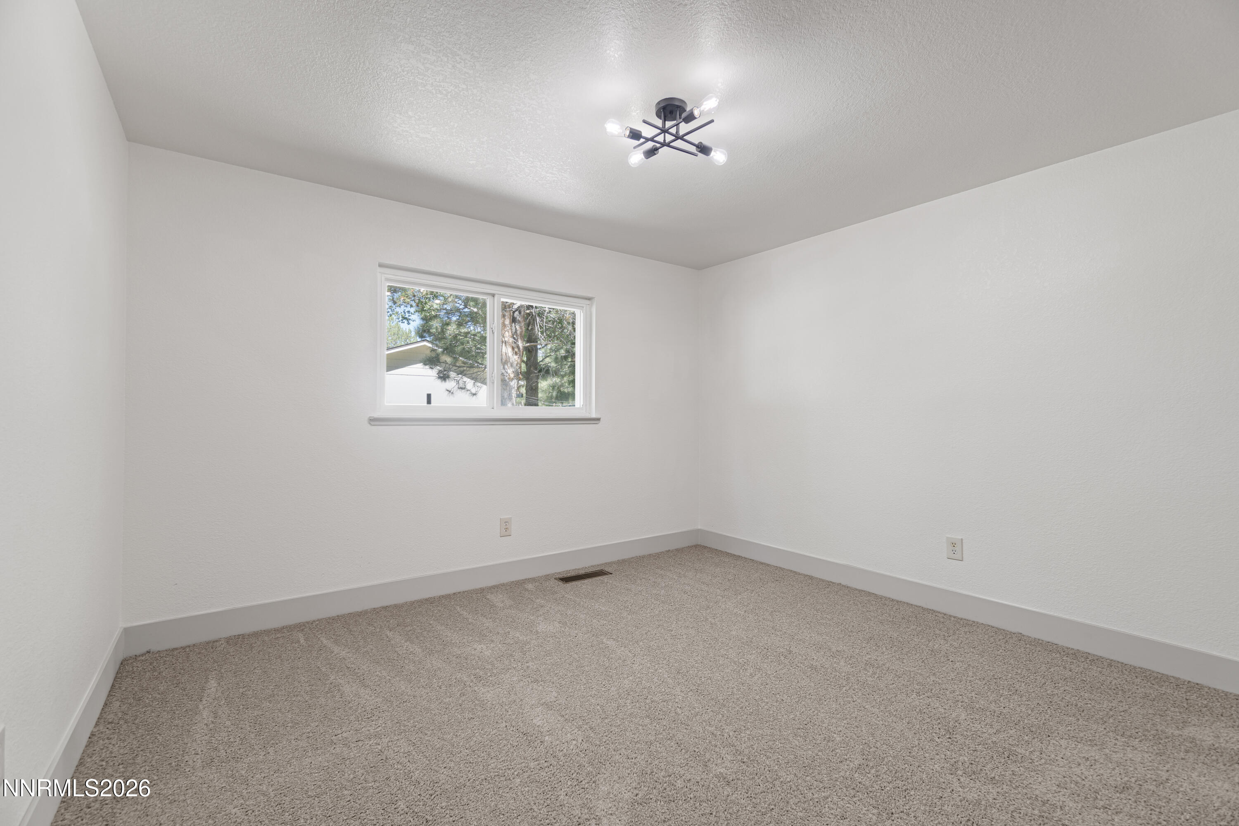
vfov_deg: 77.3
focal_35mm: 15
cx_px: 620
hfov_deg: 100.4
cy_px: 413
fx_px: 516
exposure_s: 1/1.25
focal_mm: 10
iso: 100
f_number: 5.6
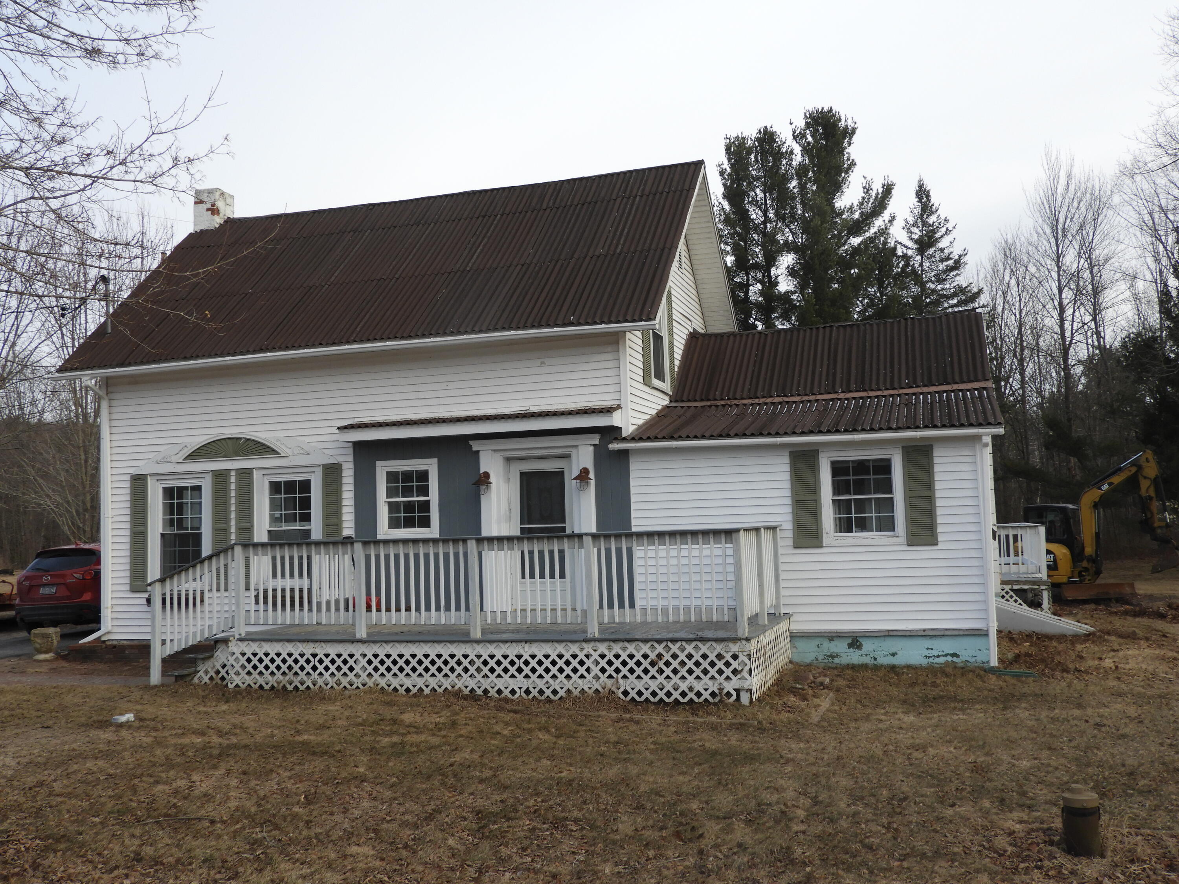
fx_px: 1124
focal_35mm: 33
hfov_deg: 55.4
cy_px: 442
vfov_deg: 42.9
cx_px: 590
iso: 100
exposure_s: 1/400
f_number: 3.6
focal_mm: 5.9
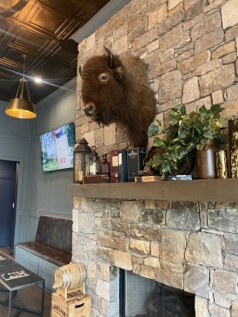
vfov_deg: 67.3
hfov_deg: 53.0
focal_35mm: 26
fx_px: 239
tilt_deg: +11.1
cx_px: 119
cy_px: 158
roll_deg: -1.1
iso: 400
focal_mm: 4.25
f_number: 1.8
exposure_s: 1/40
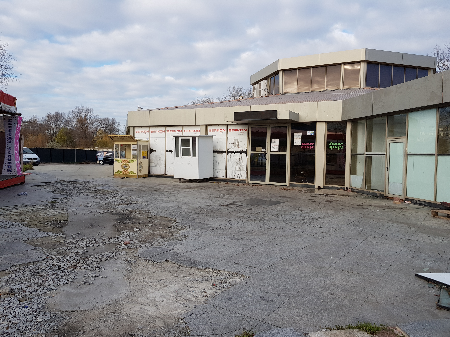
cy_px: 168
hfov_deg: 67.3
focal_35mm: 26
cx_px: 225
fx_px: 338
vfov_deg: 53.1
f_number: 1.7
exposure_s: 1/1010
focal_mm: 4.2
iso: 40
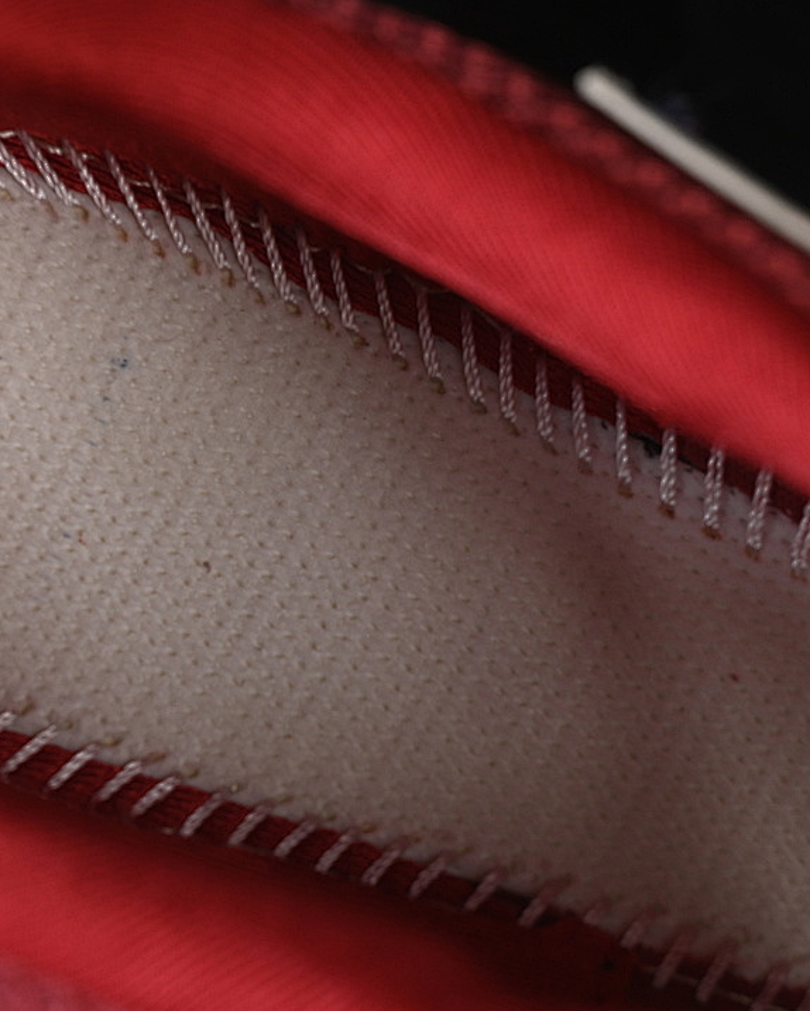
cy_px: 506
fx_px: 3175
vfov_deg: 18.1
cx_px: 367
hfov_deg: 14.5
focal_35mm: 106
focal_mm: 50
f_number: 6.3
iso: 160
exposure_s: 1/80
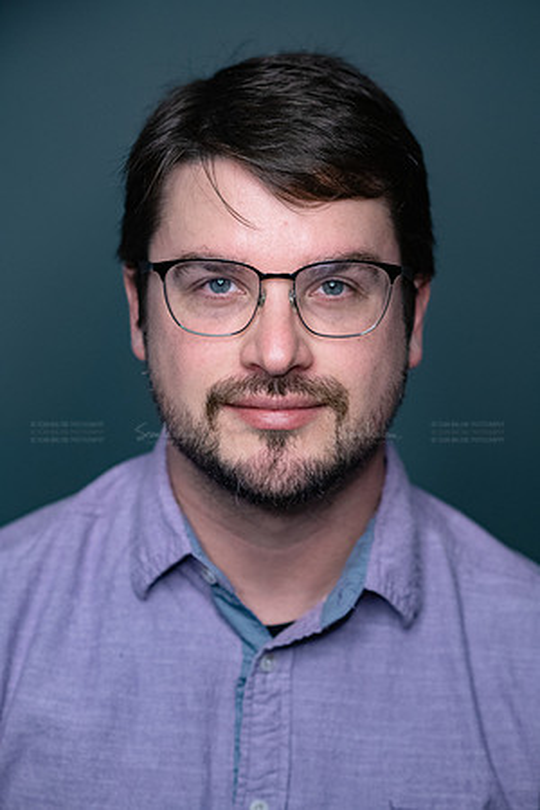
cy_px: 405
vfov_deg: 23.9
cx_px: 270
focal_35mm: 85
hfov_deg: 16.1
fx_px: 1912
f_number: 3.5
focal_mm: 85
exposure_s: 1/320
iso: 2000
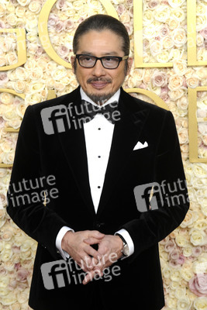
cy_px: 155
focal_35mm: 120
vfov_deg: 17.1
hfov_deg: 11.4
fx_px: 1034
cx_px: 104
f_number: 13
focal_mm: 120
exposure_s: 1/250
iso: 1000
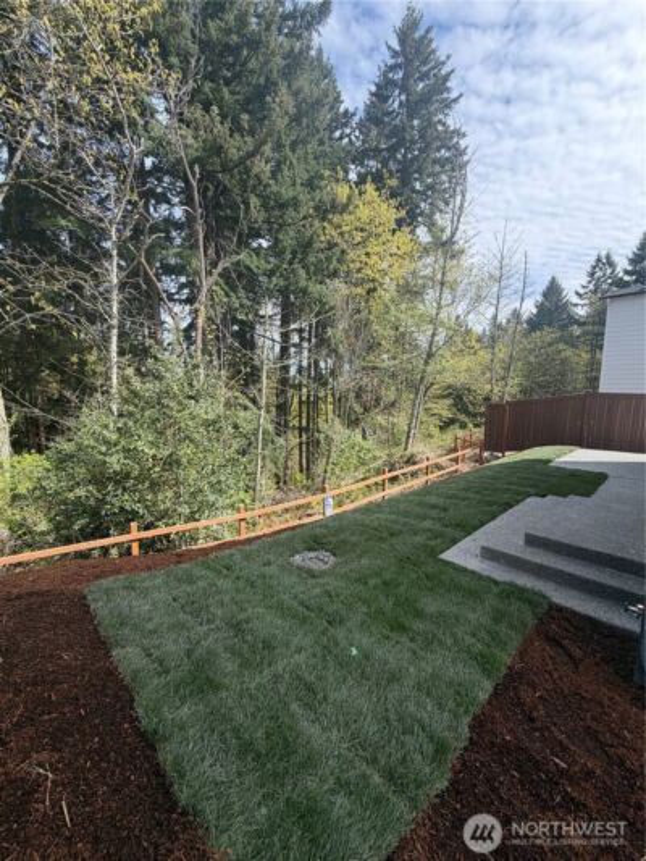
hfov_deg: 85.7
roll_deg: -0.9
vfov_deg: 102.1
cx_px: 323
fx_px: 348
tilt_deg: -6.5
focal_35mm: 14
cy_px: 430
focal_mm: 2.22
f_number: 2.2
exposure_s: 1/585
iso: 40
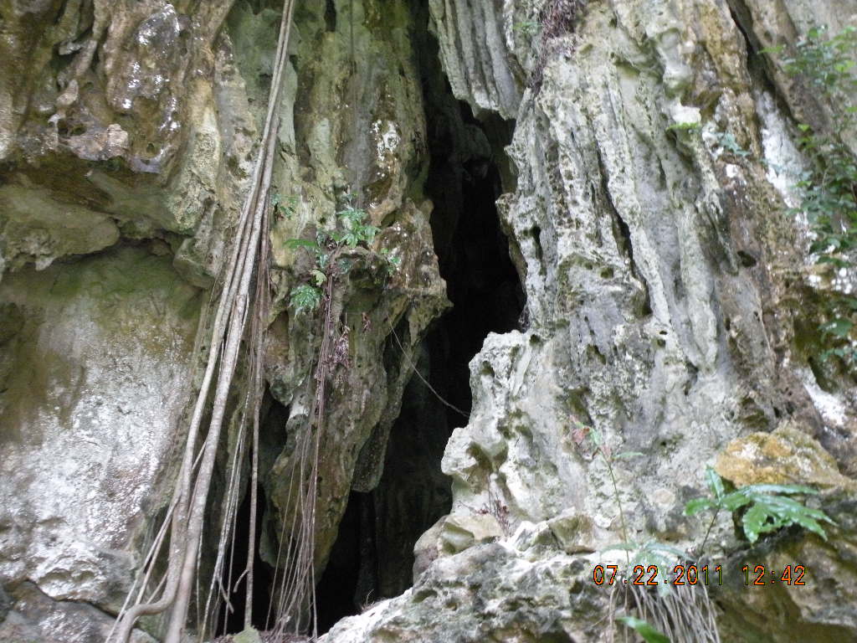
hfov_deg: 55.4
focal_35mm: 33
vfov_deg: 42.9
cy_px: 322
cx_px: 428
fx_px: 817
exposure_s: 1/56.8
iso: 400
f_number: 3.2
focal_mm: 5.8
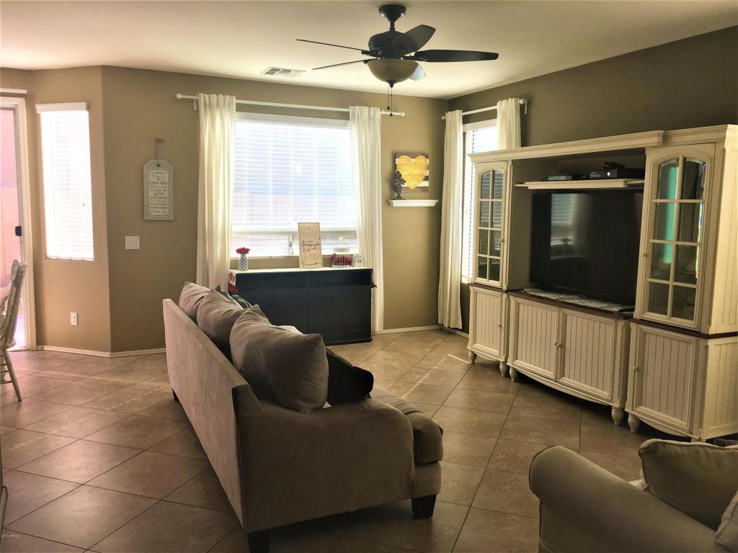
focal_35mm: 29
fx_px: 618
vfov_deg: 48.2
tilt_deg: -5.2
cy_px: 276
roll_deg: -0.6
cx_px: 369
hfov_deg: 61.7
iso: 25
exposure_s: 1/120
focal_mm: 4.15
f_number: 2.2
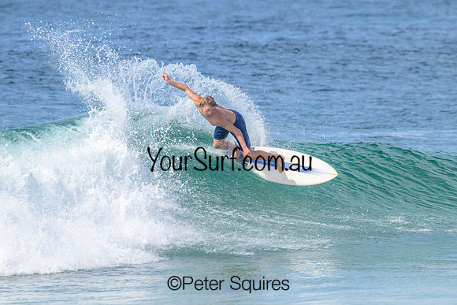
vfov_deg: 2.0
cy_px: 162
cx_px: 268
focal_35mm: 704
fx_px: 8941
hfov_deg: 2.9
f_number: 11
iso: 900
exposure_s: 1/2000
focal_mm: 600
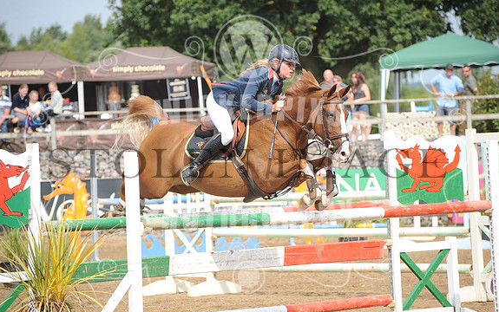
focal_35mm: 190
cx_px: 249
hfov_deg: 11.0
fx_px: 2585
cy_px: 153
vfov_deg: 6.9
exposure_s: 1/1000
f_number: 5.6
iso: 320
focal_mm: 185
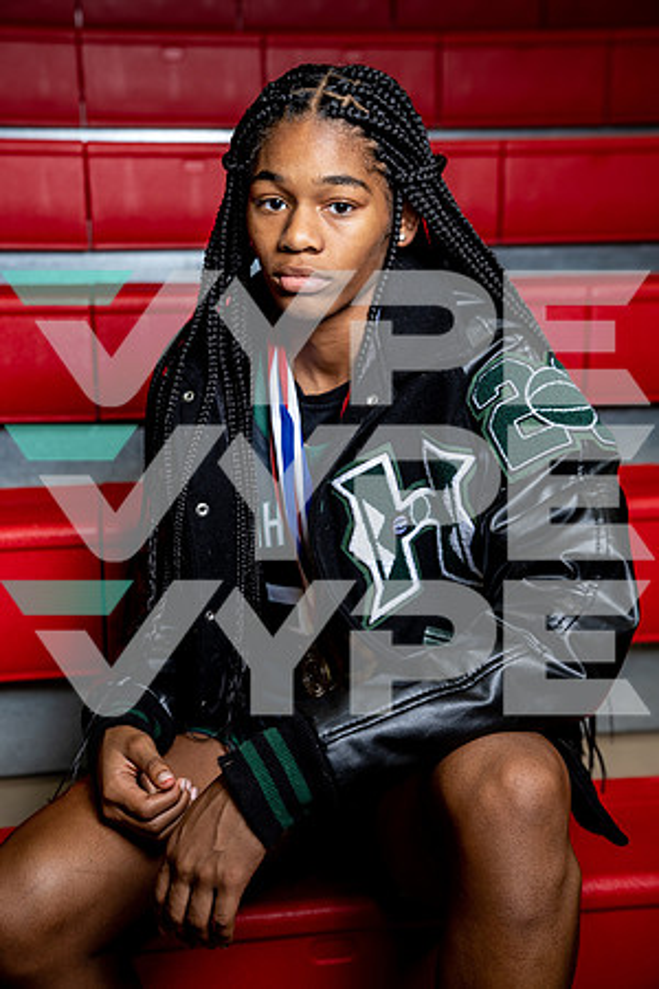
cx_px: 330
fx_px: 1373
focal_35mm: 50
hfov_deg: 27.0
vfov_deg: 39.6
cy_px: 494
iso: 320
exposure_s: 1/250
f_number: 4
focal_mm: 50
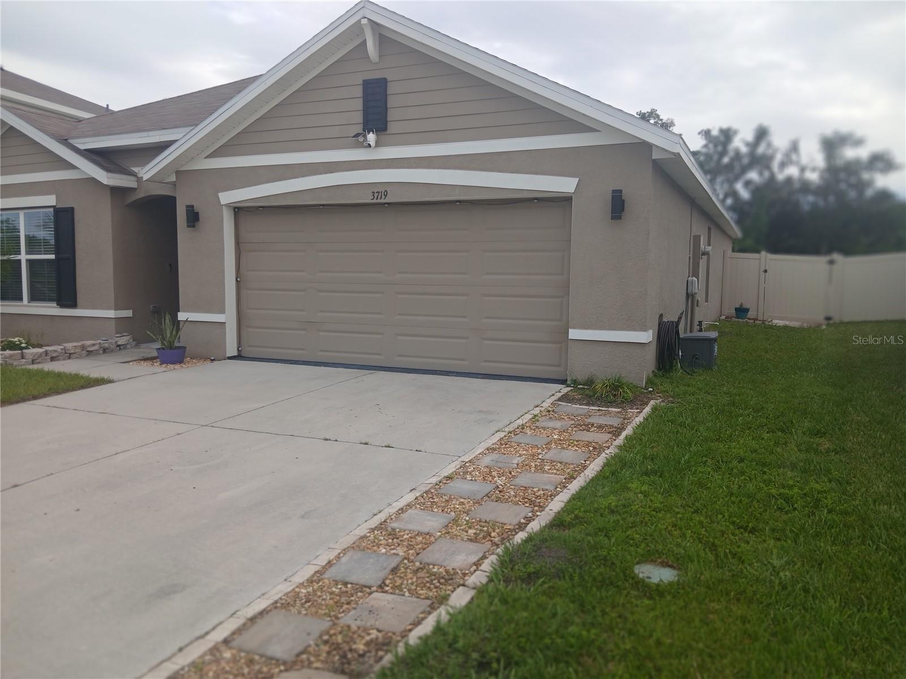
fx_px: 680
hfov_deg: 67.3
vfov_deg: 53.1
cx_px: 453
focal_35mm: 26
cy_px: 340
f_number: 1.8
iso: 20
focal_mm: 3.98
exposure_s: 1/169
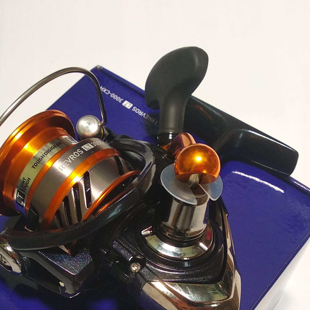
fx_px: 557
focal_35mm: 55
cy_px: 269
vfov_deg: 30.0
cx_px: 124
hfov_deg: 31.0
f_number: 2.2
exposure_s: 1/100
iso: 200
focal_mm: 3.81
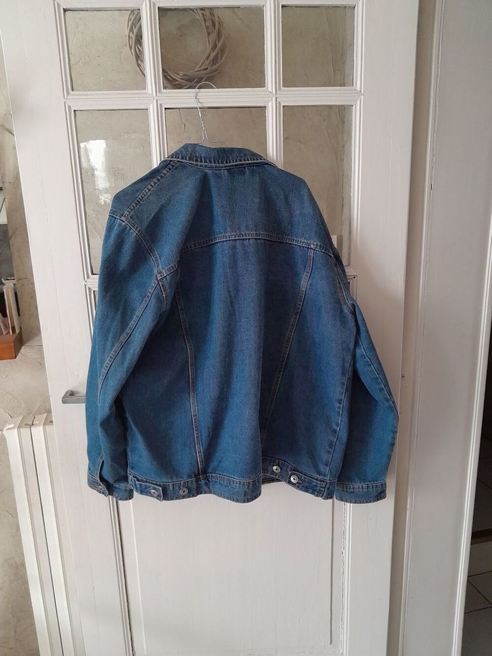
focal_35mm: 27
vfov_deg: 65.3
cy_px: 328
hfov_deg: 51.4
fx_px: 512
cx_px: 246
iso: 320
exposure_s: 1/33
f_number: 1.8
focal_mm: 4
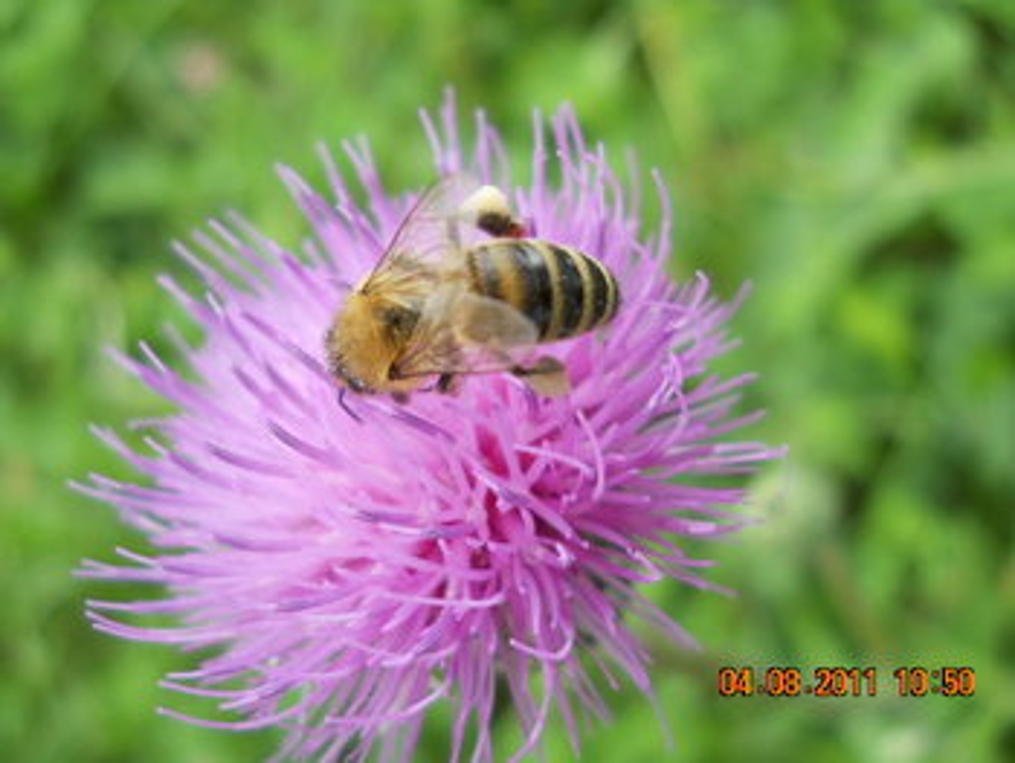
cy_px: 382
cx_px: 508
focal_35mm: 41
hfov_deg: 45.7
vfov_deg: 35.2
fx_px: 1203
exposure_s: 1/160
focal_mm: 6.72
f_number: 3.1
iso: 80
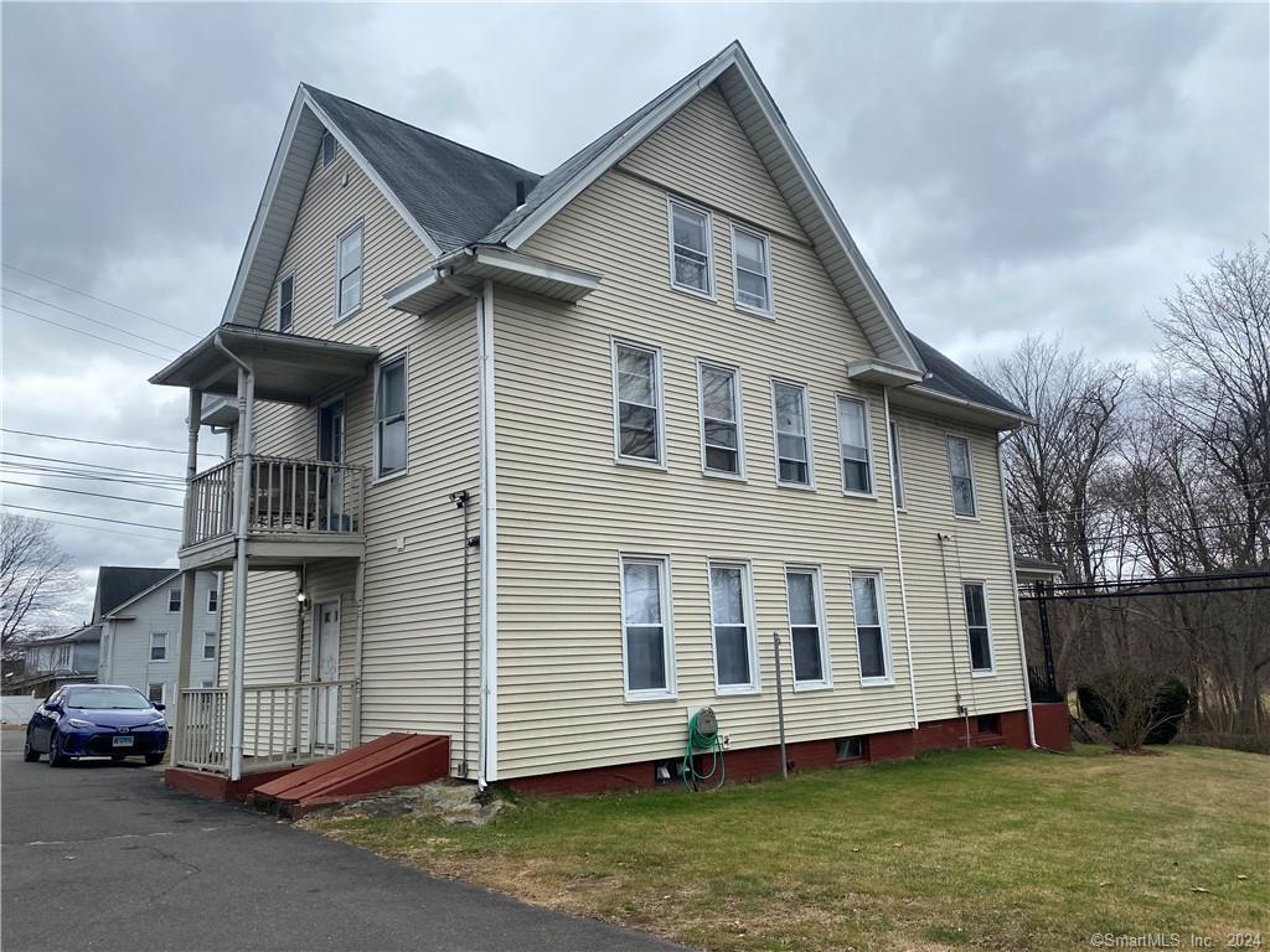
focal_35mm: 26
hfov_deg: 67.3
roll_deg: +2.1
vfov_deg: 53.1
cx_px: 635
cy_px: 476
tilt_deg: +11.9
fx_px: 954
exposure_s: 1/981
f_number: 1.8
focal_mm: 4.25
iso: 32
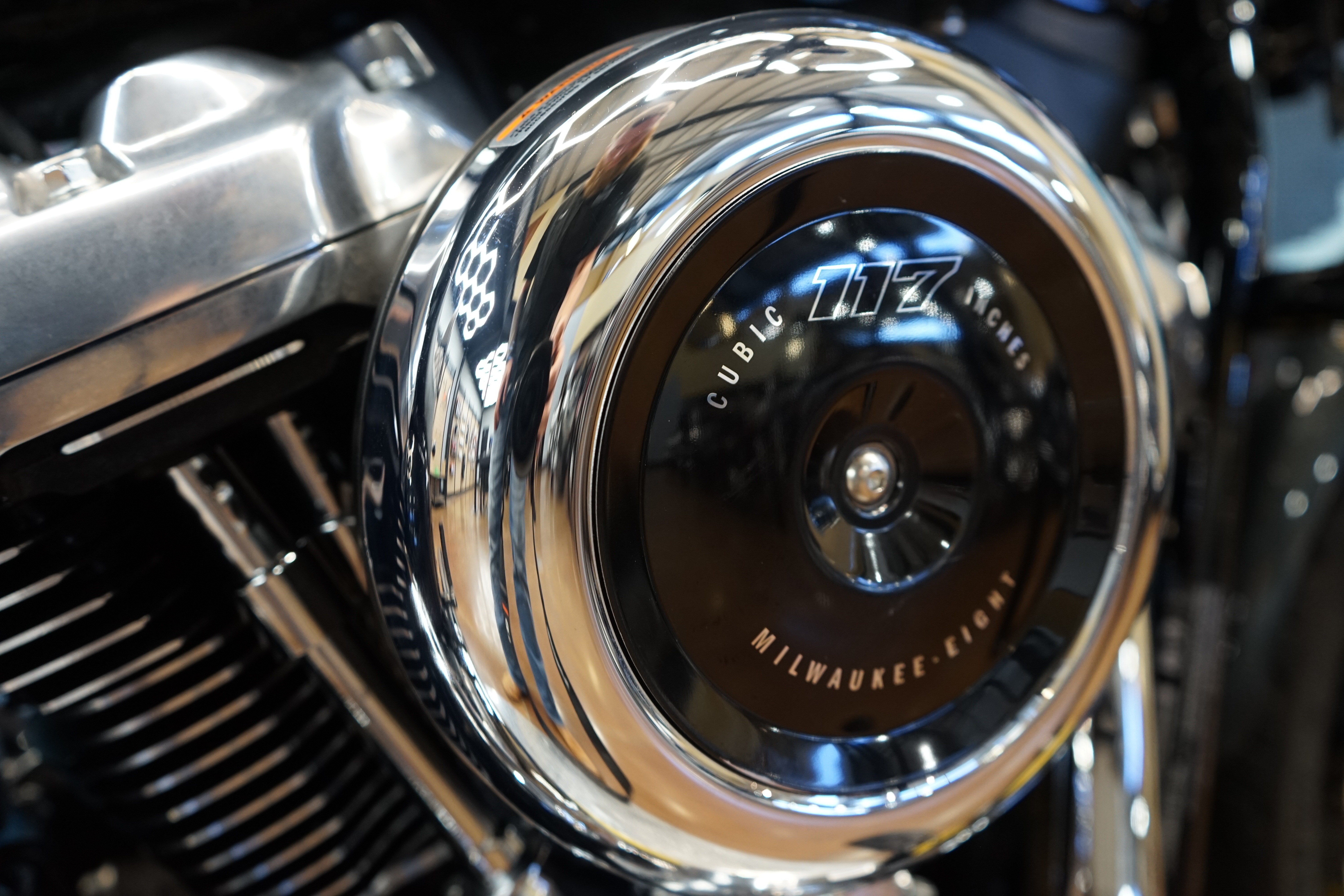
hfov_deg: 63.7
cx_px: 672
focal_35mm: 29
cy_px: 448
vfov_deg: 45.0
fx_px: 1083
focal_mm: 29
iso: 1250
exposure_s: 1/60
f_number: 4
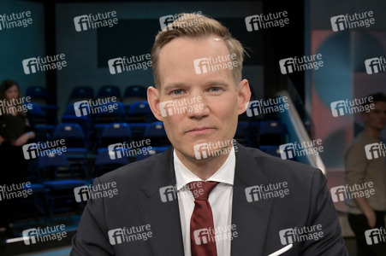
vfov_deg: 28.0
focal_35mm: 48
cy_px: 128
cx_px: 193
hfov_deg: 41.1
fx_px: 514
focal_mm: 48
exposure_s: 1/200
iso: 2500
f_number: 6.3
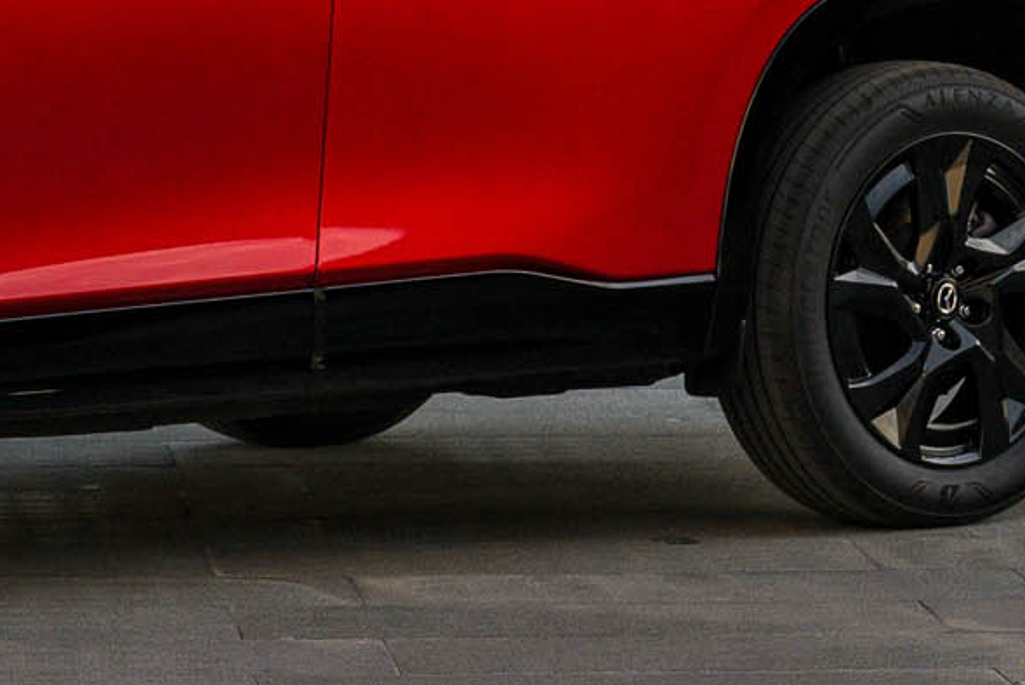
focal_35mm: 247
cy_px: -1127
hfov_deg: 8.3
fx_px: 7036
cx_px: 280
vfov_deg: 5.3
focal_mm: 45
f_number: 6.3
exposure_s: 1/100
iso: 320
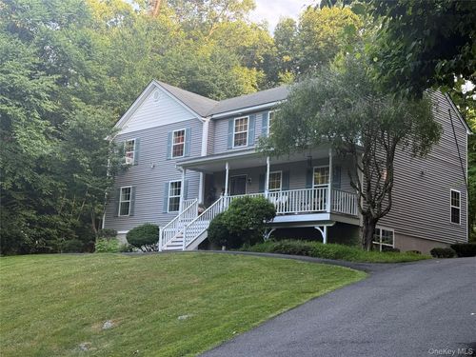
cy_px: 178
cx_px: 238
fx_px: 660
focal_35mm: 48
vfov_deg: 30.3
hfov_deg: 39.7
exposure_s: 1/242
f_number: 1.78
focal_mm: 6.76
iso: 125
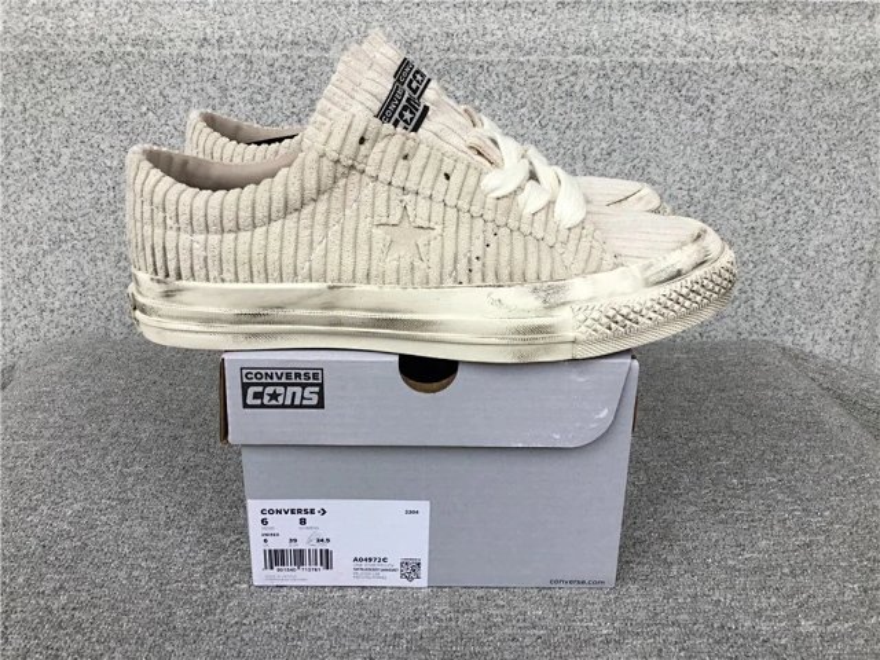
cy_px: 330
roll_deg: -0.8
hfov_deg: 58.4
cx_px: 440
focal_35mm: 31
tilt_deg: -20.7
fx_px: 788
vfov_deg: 45.4
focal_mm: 3.3
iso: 25
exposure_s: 1/271
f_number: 2.4
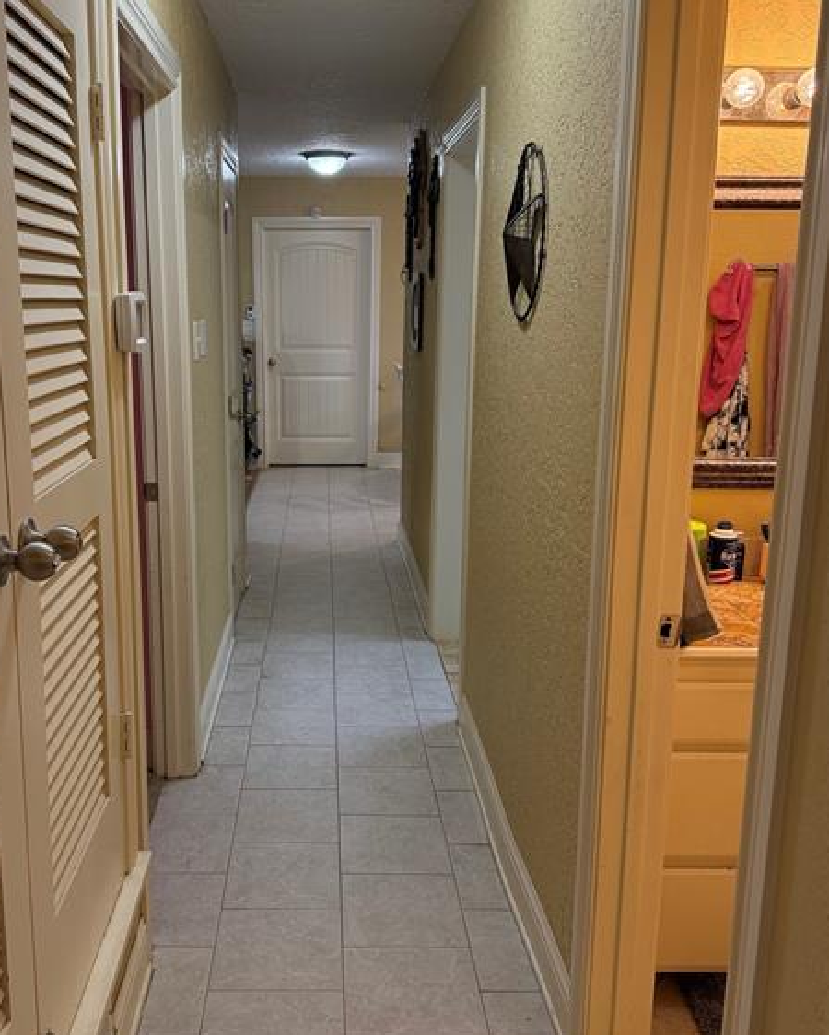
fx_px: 981
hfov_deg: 45.5
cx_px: 326
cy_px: 499
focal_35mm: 32
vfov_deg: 55.6
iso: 250
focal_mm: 6.76
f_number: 1.78
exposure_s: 1/120
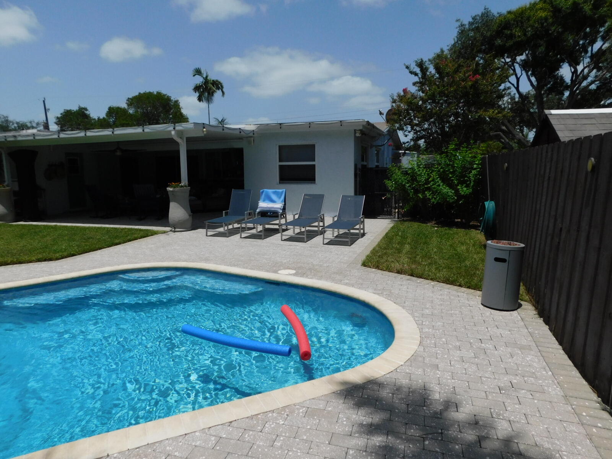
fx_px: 407
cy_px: 230
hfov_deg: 73.9
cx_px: 306
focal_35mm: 23
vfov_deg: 58.9
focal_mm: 4
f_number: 6
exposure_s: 1/1000
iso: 125
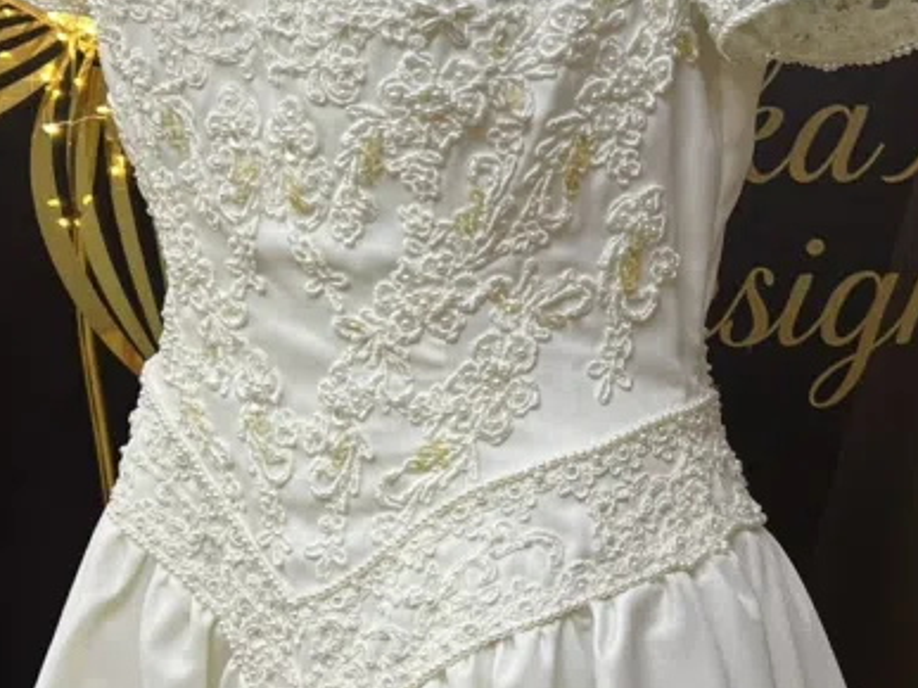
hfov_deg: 42.9
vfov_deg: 33.5
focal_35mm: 43
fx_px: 1140
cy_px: 394
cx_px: 657
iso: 100
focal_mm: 5.7
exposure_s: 1/100
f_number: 1.5
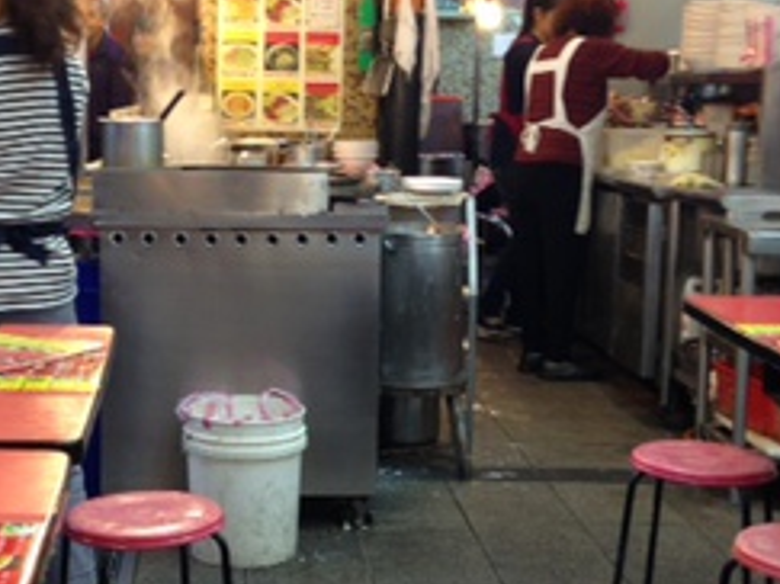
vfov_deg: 21.6
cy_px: 281
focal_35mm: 68
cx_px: 276
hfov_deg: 28.4
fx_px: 1531
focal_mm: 4.13
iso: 50
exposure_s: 1/20
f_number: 2.4
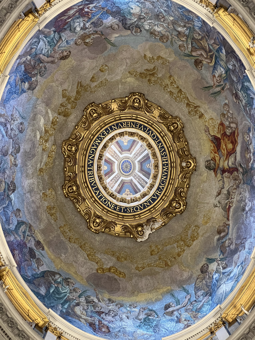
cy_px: 170
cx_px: 128
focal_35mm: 77
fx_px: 756
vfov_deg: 25.3
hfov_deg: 19.1
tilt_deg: +89.1
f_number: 2.8
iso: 640
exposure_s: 1/33
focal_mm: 9
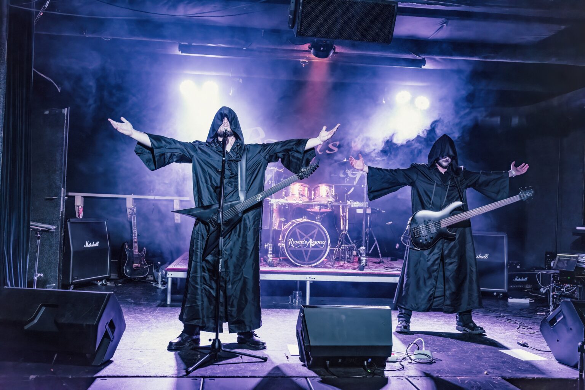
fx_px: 569
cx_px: 292
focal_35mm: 35
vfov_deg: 37.9
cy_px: 195
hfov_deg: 54.4
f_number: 4.5
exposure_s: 1/800
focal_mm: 35
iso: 12800
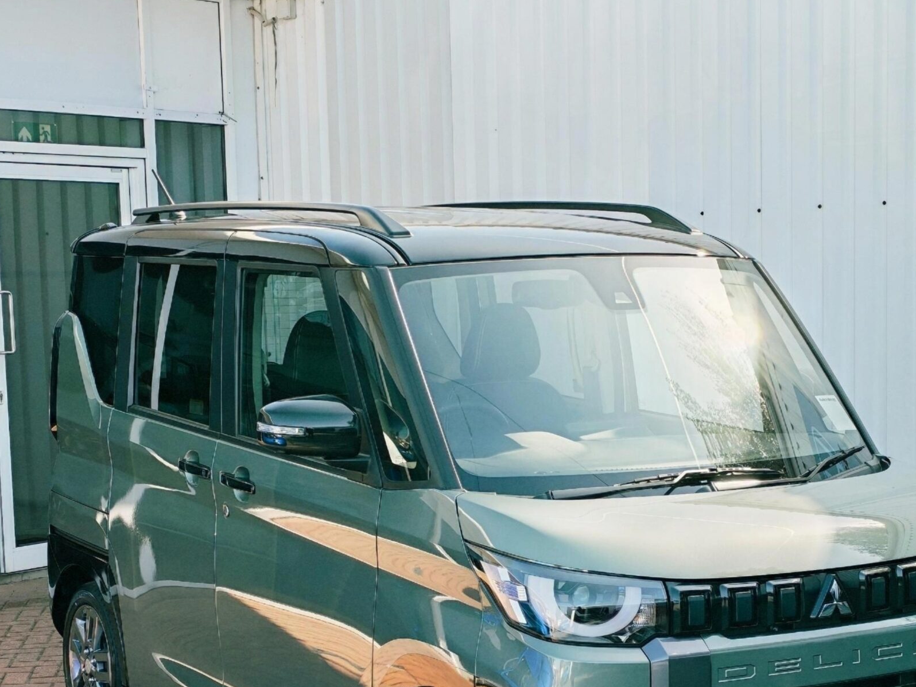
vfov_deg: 19.0
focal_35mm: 77
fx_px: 2038
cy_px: 529
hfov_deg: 25.3
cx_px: 529
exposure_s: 1/150
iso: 50
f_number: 1.9
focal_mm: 6.12
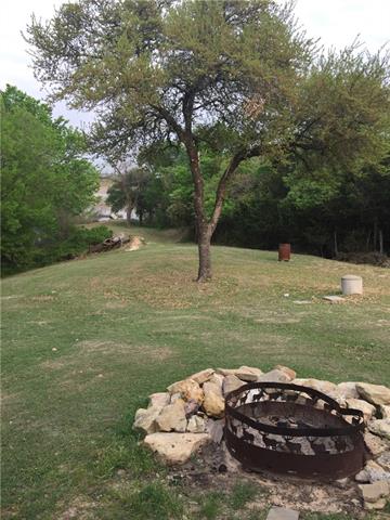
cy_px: 260
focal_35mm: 29
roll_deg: -1.6
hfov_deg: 48.2
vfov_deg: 61.7
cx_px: 195
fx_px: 436
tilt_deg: -7.8
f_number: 2.2
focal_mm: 4.15
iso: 32
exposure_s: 1/213
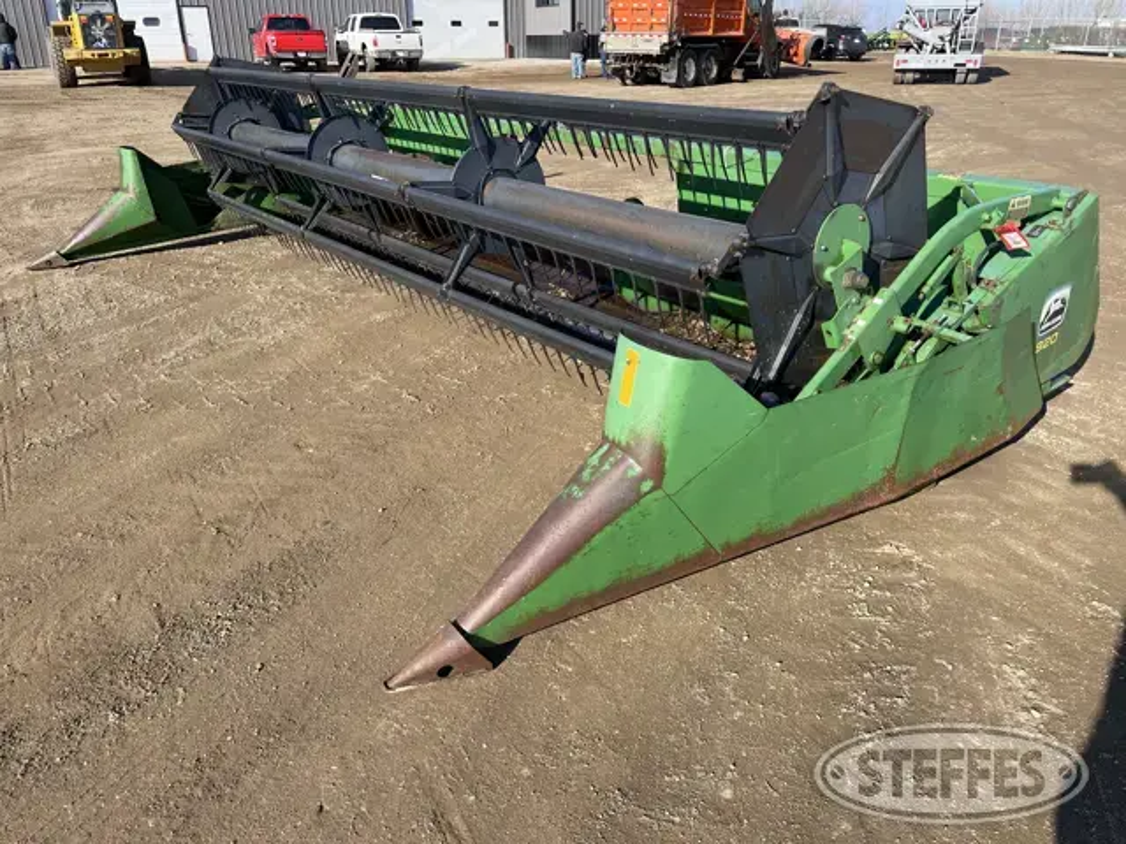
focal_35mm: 25
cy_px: 422
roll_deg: +0.6
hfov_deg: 69.4
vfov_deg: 54.9
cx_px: 563
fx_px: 813
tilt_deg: -22.9
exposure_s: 1/1597
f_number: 1.6
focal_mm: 5.1
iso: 32
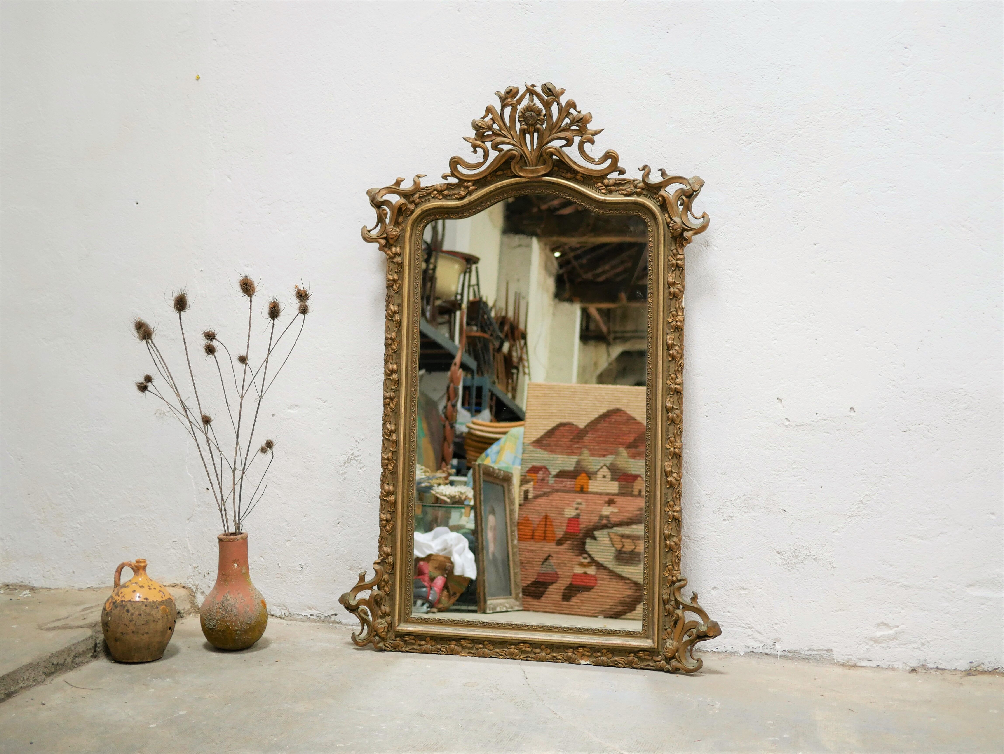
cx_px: 502
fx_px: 1161
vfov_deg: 36.0
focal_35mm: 40
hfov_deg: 46.8
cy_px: 377
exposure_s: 1/60
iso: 500
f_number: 1.7
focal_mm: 20
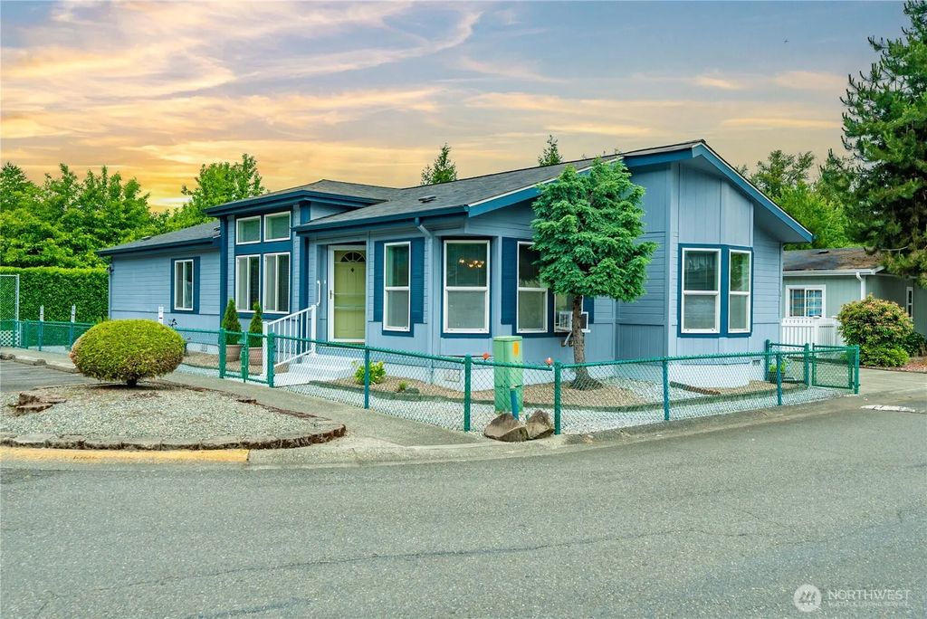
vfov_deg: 57.3
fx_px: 567
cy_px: 310
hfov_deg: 78.5
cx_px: 464
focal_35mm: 22
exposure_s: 1/100
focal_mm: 22
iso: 80
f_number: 7.1
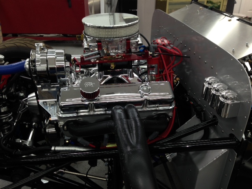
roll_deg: -0.6
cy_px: 94
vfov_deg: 42.9
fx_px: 240
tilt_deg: -29.7
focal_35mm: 33
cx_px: 126
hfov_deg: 55.4
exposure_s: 1/47
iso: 50
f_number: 2.4
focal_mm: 4.12
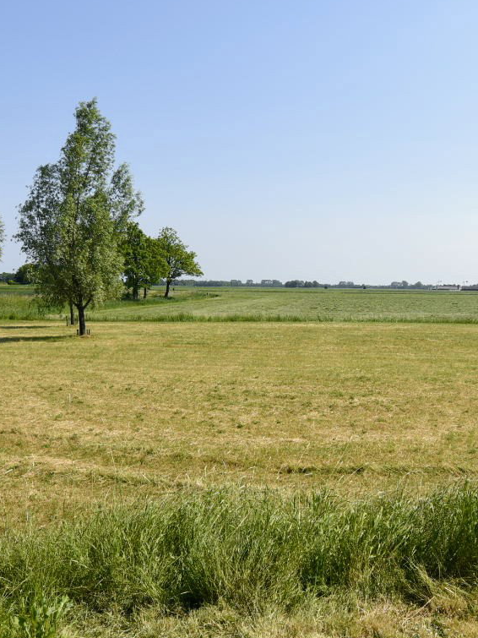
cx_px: 338
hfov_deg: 40.9
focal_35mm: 34
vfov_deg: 53.9
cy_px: 323
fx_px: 627
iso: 125
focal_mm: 11
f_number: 4.5
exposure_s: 1/1250
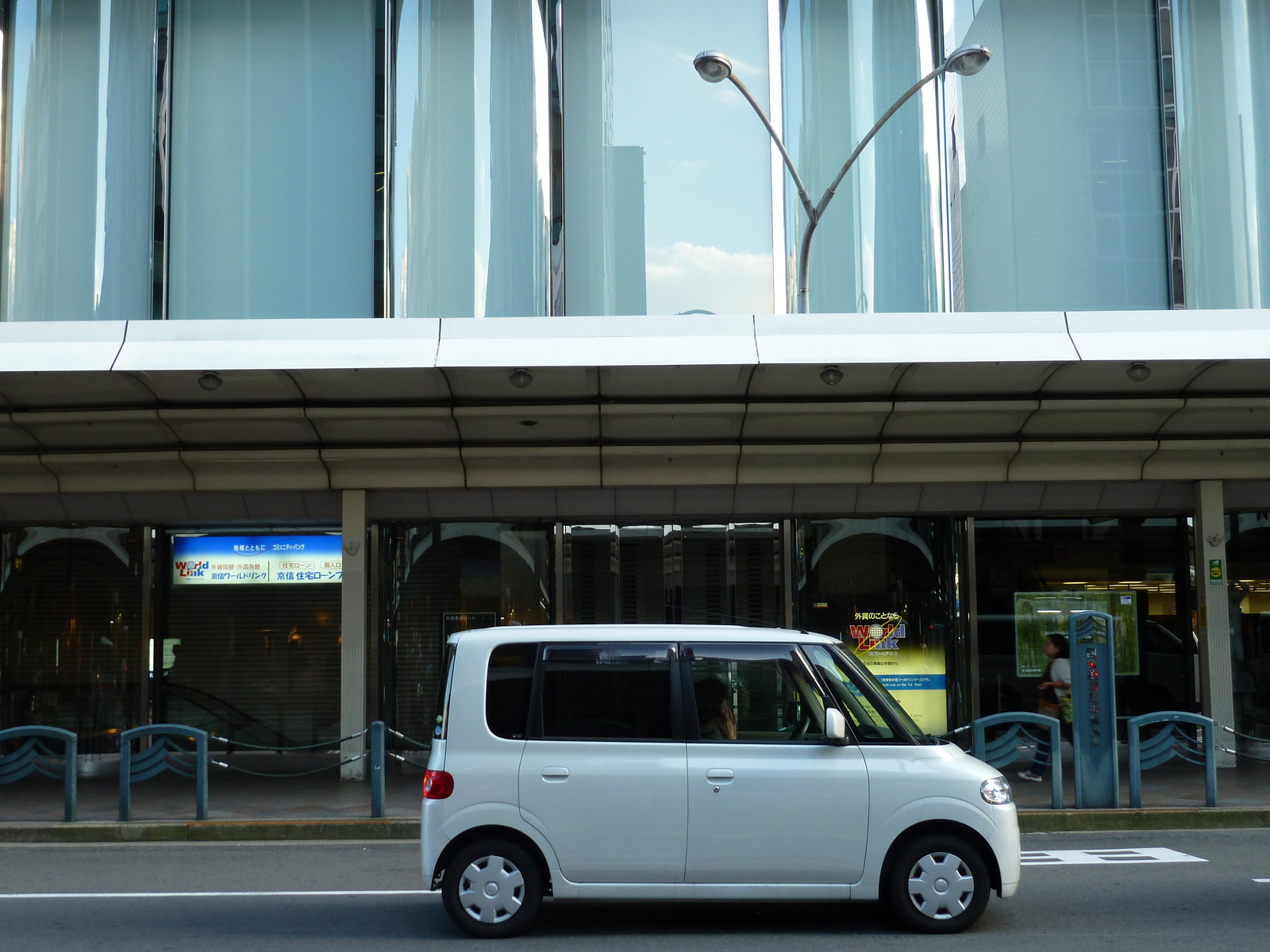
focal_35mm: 44
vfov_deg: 32.9
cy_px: 476
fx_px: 1614
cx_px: 635
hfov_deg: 42.9
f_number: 3.7
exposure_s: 1/40
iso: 80
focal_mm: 7.3
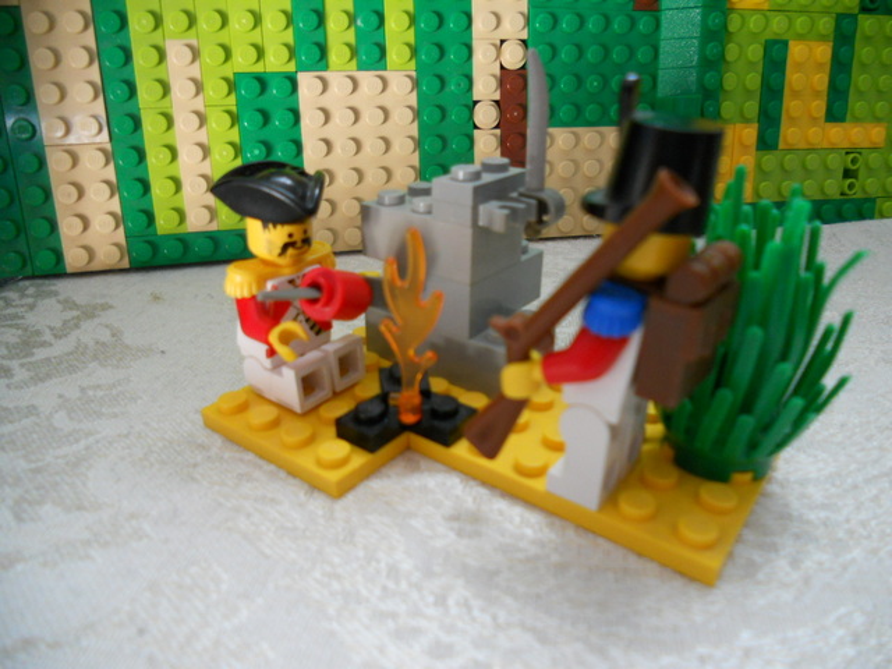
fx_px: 696
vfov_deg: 51.4
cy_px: 334
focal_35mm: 27
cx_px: 446
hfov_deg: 65.3
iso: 250
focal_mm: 4.9
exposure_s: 1/30
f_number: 3.2
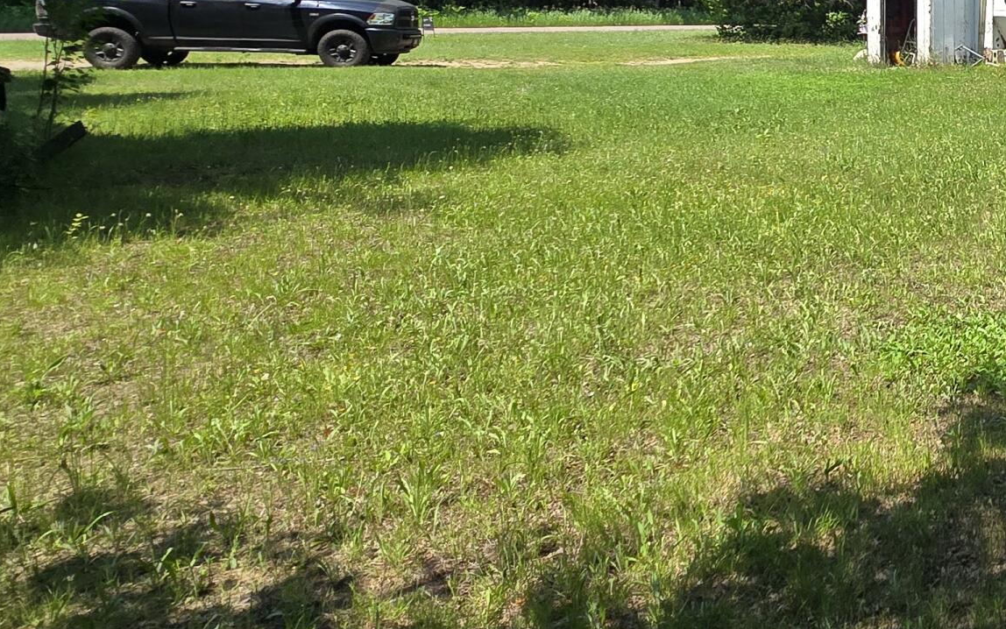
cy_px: 109
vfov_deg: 34.1
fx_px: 987
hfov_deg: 42.2
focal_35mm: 36
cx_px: 1116
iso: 50
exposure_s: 1/1453
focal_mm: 2.2
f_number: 2.2
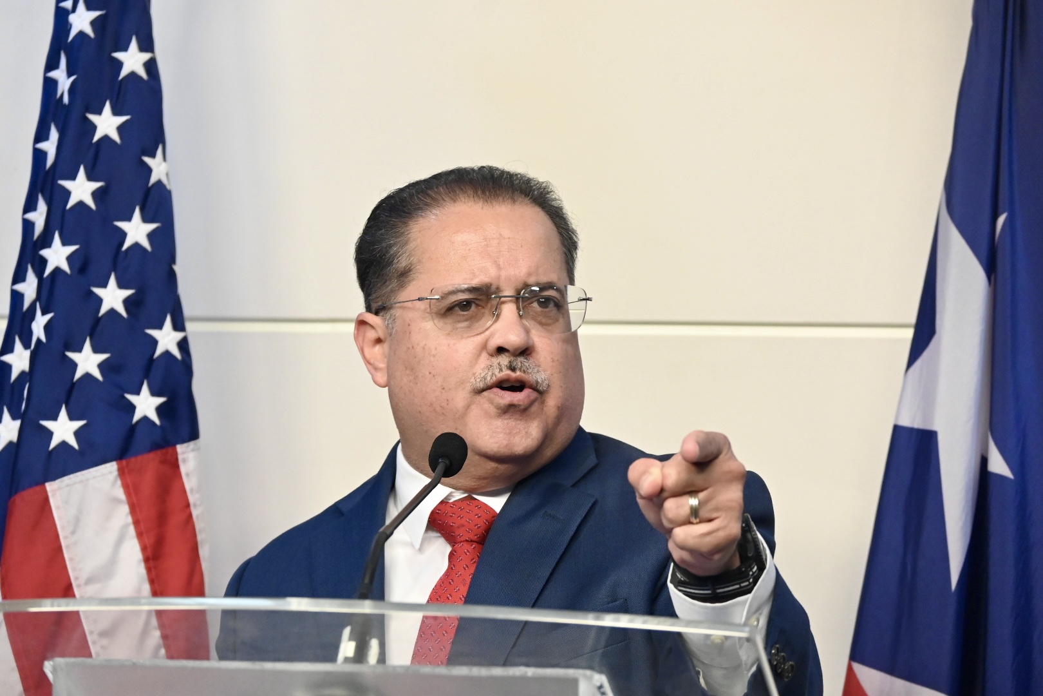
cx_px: 522
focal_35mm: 157
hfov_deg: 13.1
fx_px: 4548
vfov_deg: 8.7
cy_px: 348
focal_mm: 105
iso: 2500
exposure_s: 1/250
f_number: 5.6
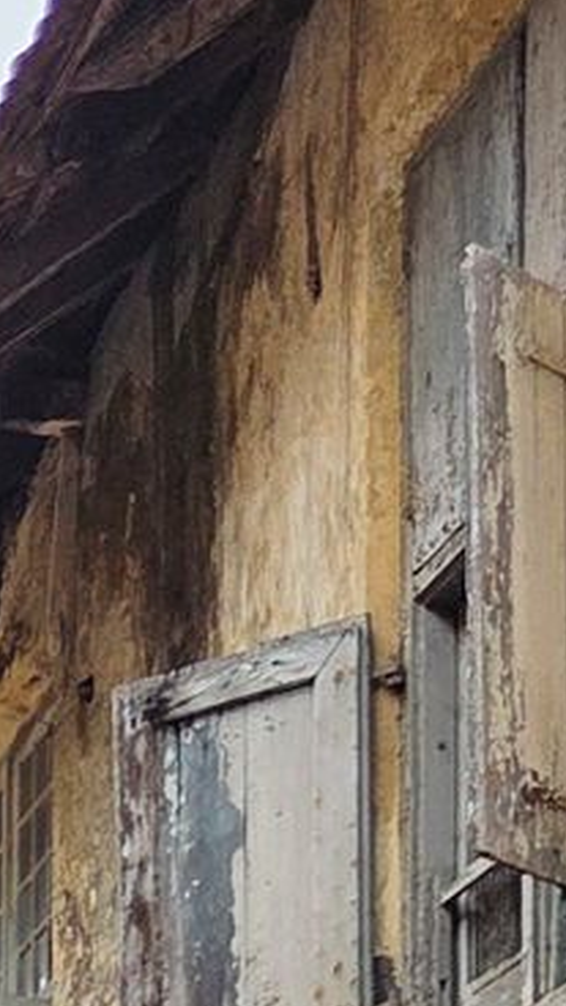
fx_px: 3629
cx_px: -837
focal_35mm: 136
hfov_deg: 8.2
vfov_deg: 13.6
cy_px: 1985
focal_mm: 5.4
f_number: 1.8
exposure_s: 1/2905
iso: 80
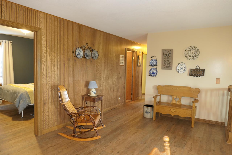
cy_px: 78
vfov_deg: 53.1
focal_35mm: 24
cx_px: 116
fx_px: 155
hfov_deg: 73.8
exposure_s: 1/60
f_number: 1.4
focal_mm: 8.8
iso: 400
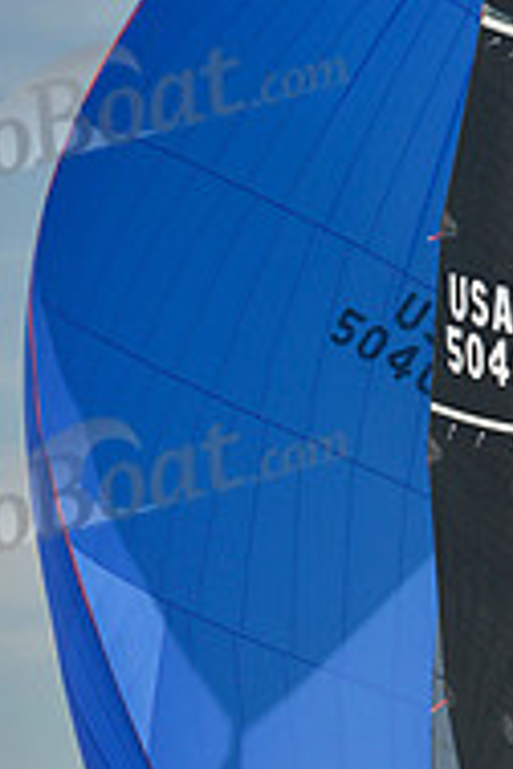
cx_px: 560
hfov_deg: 6.4
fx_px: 4595
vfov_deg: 9.5
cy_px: 659
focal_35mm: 215
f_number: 7.1
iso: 200
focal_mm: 70
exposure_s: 1/1250
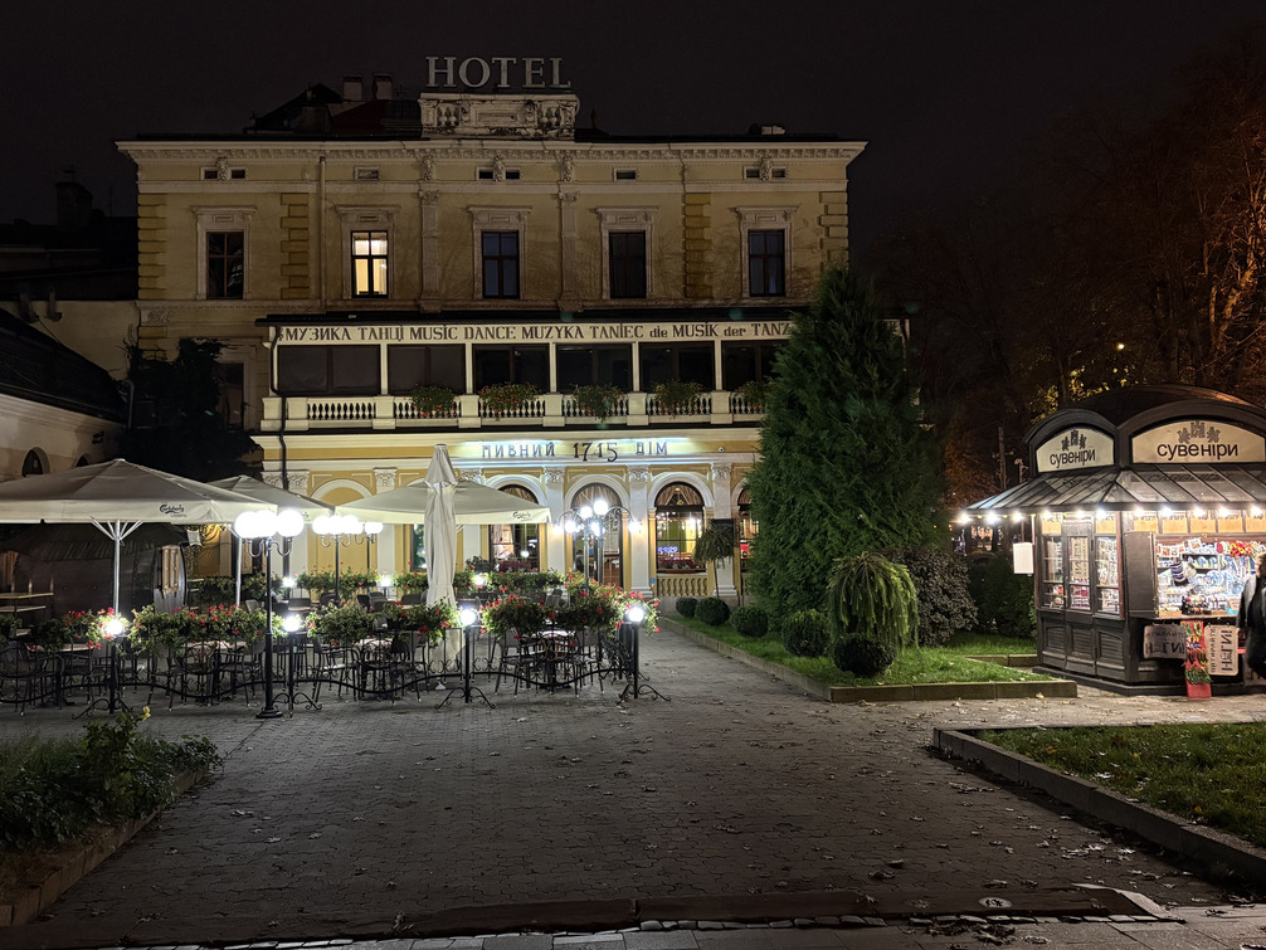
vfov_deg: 45.5
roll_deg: +1.2
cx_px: 604
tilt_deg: +3.4
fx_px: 1134
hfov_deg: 58.3
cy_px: 462
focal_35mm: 31
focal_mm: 5.96
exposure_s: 1/25
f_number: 1.6
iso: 640
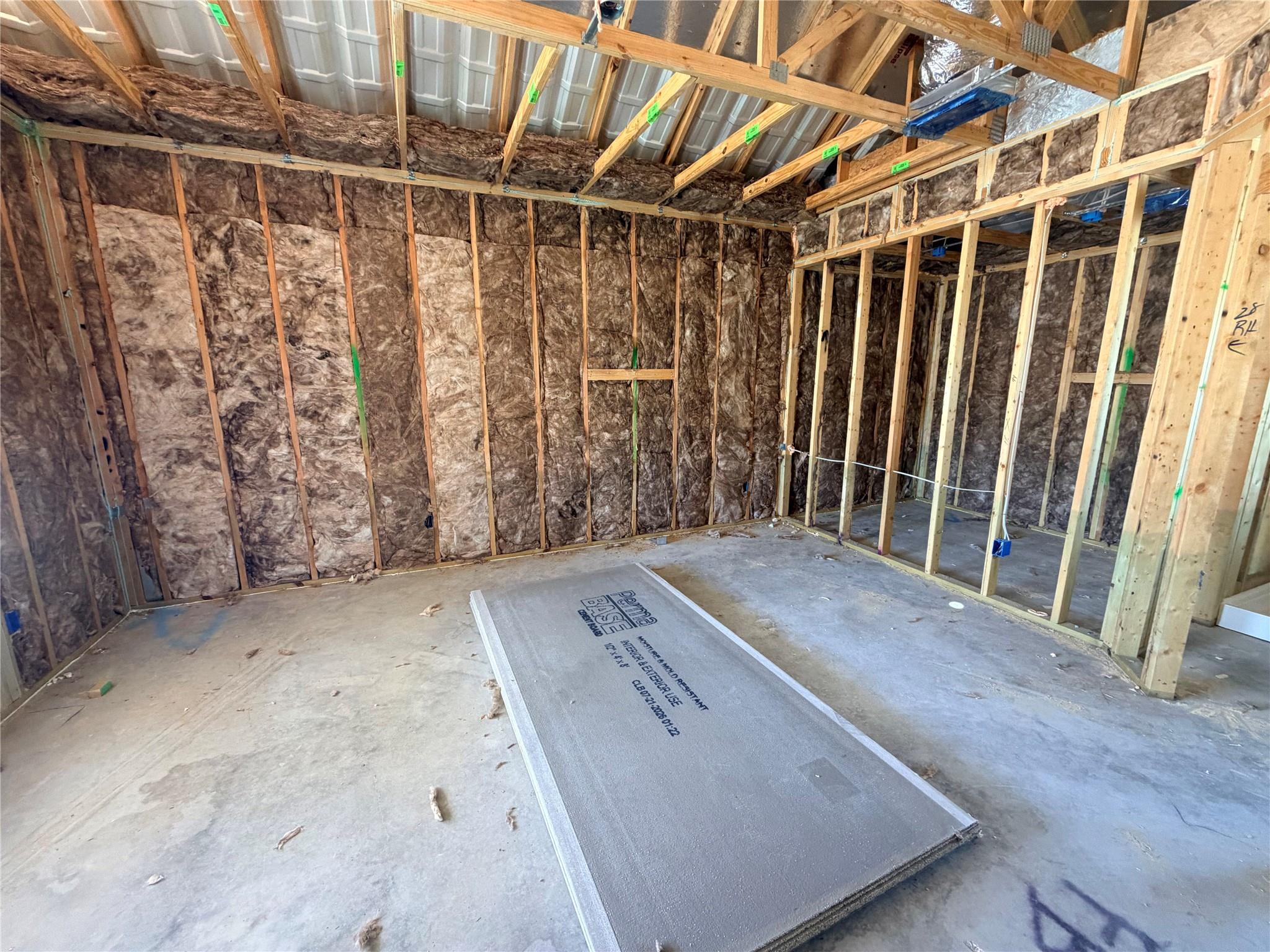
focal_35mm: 14
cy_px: 476
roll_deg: +0.9
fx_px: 514
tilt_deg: -11.7
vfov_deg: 85.7
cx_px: 635
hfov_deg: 102.1
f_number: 2.2
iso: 320
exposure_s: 1/117
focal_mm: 2.22
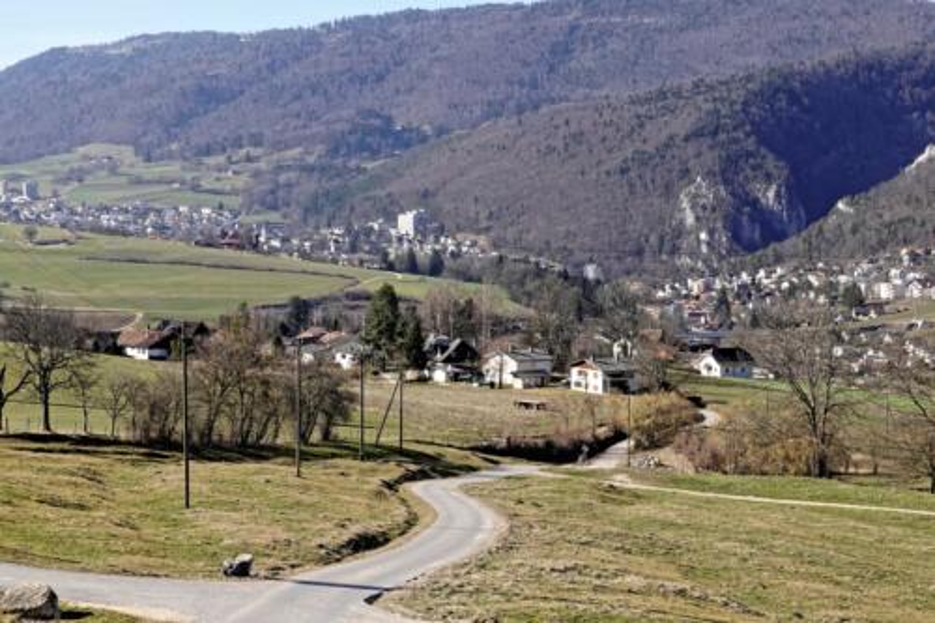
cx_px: 468
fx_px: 1817
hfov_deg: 28.9
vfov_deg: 19.4
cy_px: 312
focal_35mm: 70
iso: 100
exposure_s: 1/125
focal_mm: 25.6
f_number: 8
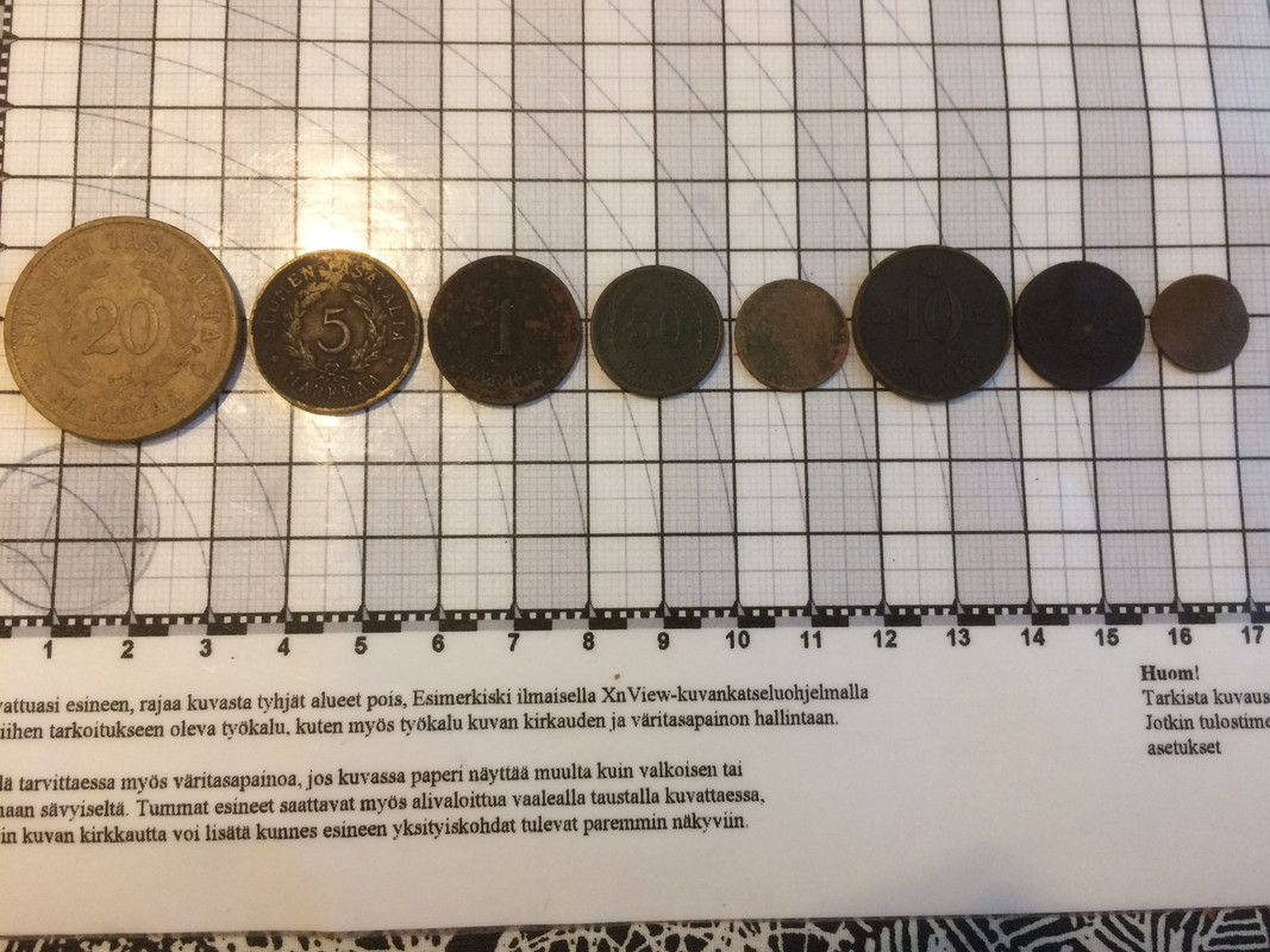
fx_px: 1064
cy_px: 476
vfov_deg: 48.2
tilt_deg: -83.7
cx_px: 635
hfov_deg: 61.7
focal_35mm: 29
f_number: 2.2
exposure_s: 1/30
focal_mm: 4.15
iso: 125
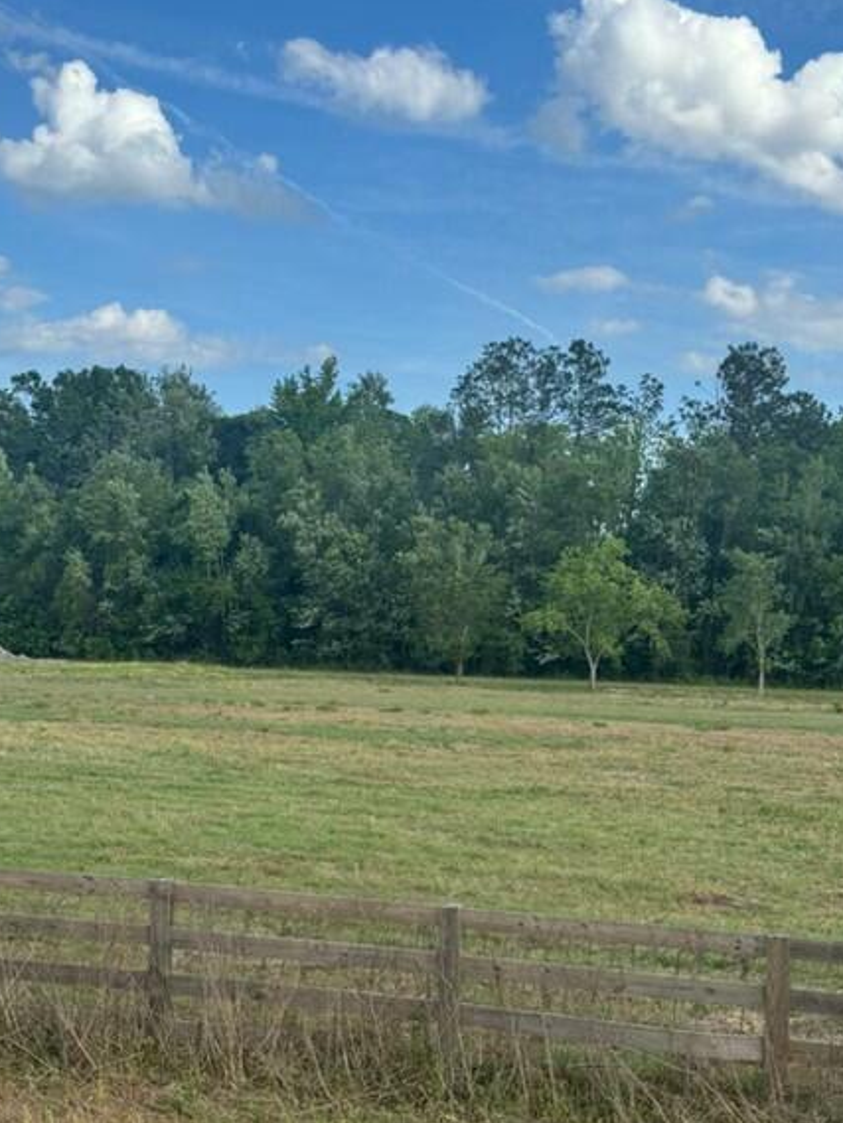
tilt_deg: -3.7
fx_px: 1753
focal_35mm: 54
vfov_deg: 35.5
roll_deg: -2.0
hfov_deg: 27.0
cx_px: 411
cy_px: 626
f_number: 1.78
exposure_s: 1/3096
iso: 64
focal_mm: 6.76
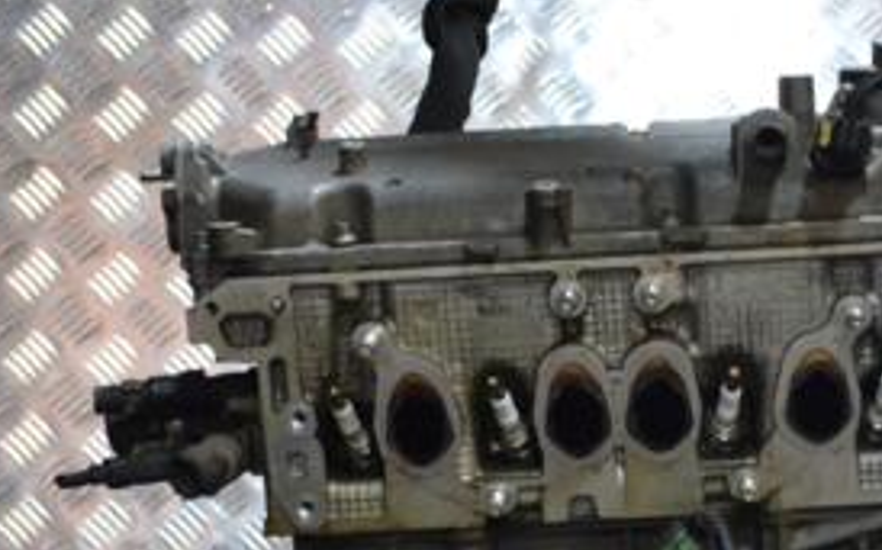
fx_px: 2739
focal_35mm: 114
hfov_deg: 18.1
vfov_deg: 11.3
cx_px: 718
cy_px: 630
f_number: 5
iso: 2200
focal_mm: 34
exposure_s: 1/30
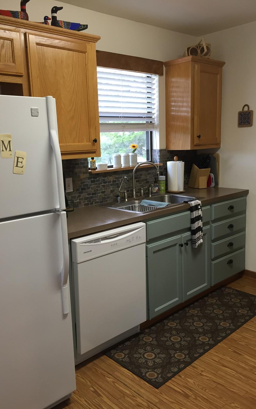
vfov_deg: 61.2
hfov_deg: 40.6
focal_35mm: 31
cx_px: 119
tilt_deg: -10.3
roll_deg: +2.1
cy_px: 205
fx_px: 346
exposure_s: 1/30
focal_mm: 4.15
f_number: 2.2
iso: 64
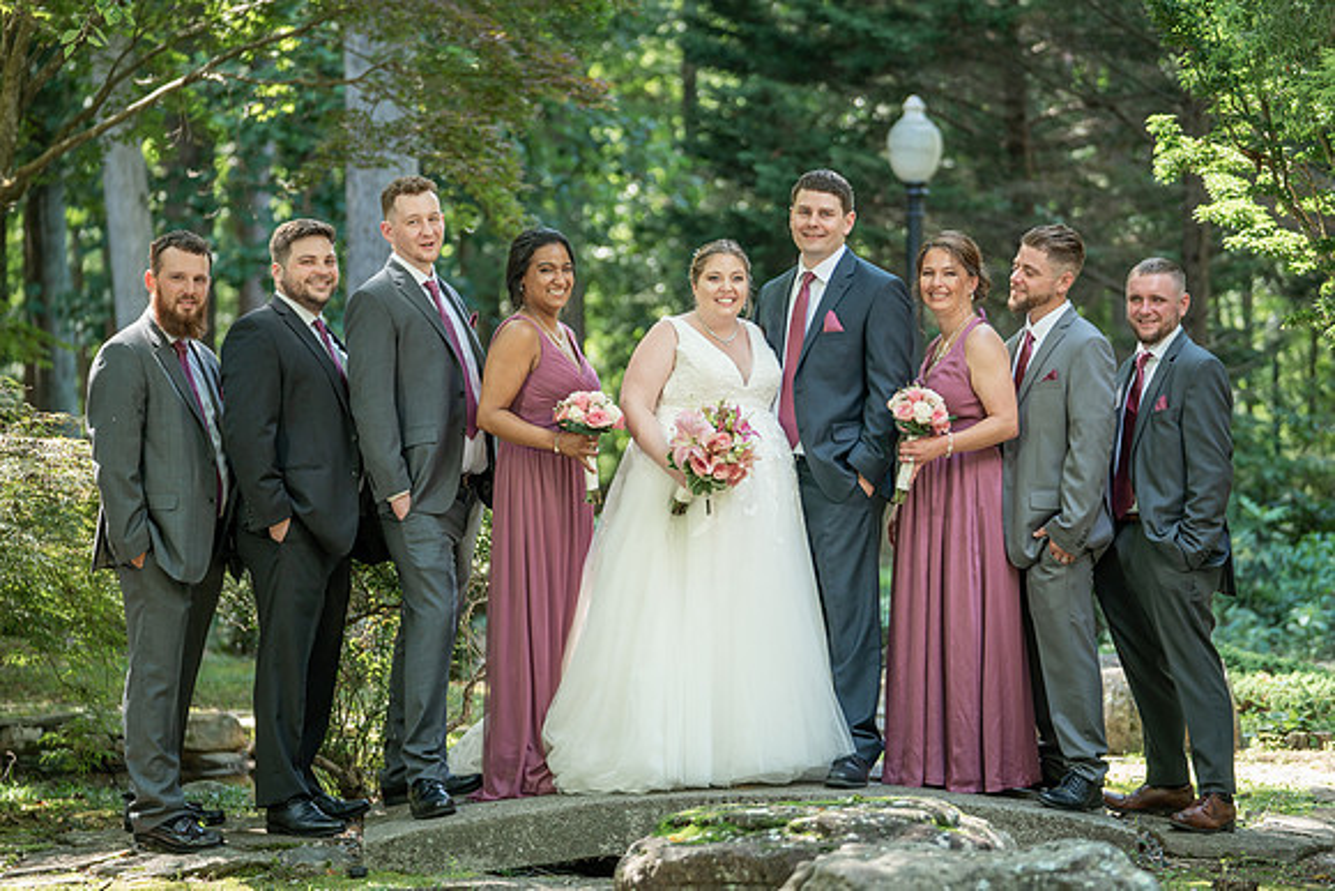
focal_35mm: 104
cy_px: 446
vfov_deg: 13.2
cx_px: 674
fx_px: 3845
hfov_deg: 19.7
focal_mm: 102
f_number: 2.8
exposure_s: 1/200
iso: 200
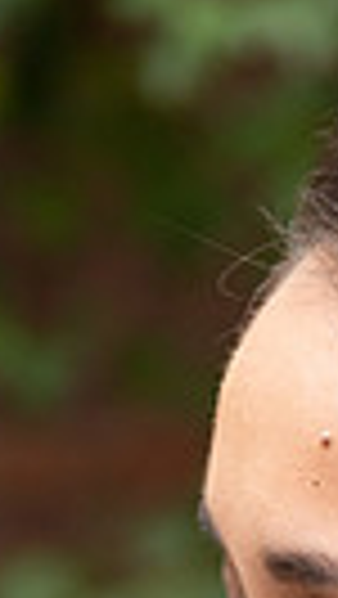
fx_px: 3944
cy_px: 859
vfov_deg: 8.5
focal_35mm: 248
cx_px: 428
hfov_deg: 4.9
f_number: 3.2
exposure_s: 1/400
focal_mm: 70
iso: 640
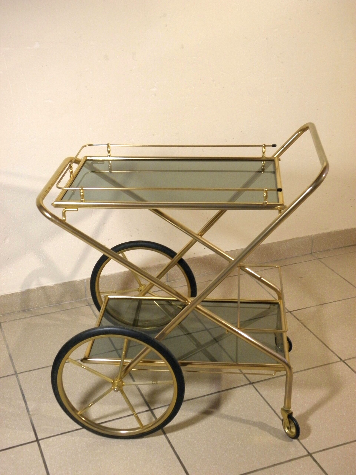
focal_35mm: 47
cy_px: 238
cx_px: 178
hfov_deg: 30.9
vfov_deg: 40.4
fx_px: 644
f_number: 3.9
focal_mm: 8.6
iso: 200
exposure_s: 1/13
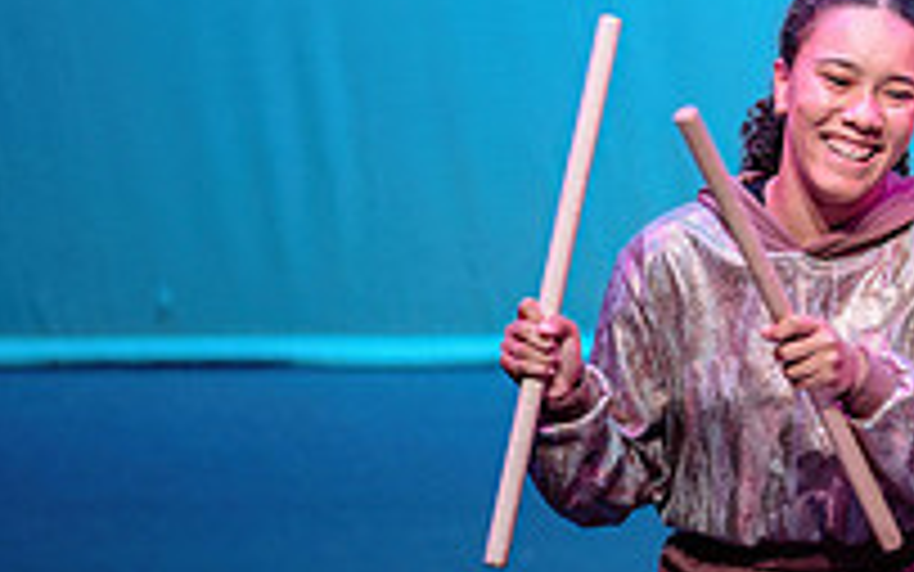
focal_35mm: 557
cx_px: 1184
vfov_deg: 2.4
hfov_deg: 3.8
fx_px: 13878
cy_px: 223
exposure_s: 1/400
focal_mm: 185
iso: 1600
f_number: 2.8
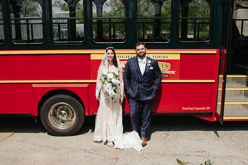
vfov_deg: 32.8
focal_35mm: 41
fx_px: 280
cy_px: 94
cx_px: 124
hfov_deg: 47.7
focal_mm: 35
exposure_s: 1/1000
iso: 100
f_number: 3.5
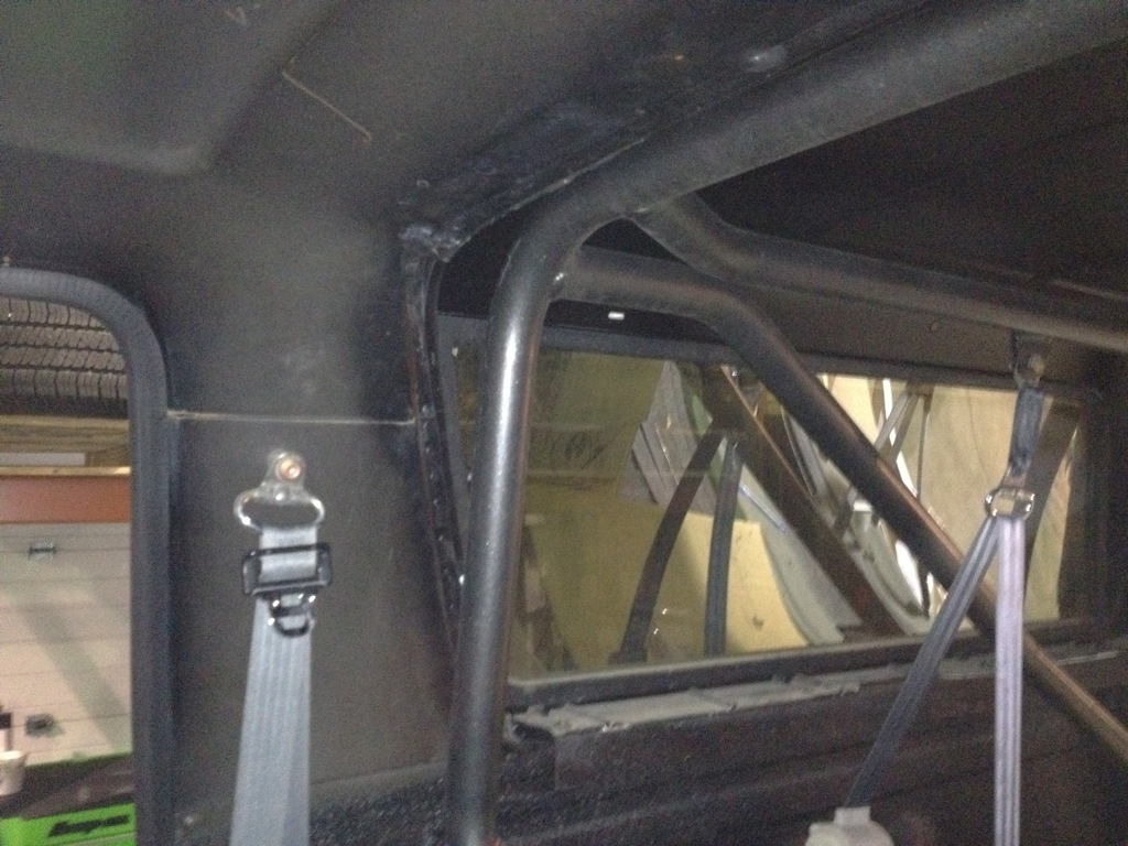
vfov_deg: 40.7
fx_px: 1141
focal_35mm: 35
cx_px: 564
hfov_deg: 52.6
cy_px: 423
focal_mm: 4.28
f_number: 2.4
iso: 800
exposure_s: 1/16
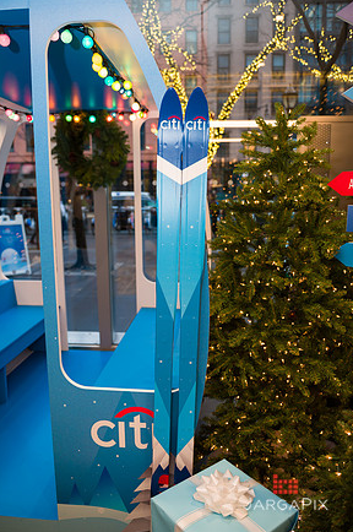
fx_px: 413
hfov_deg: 46.3
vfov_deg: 65.5
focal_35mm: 28
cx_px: 176
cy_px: 261
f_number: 3.2
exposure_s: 1/125
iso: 400
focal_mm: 27
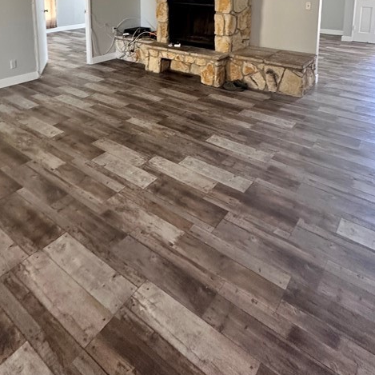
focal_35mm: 27
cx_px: 187
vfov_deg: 51.1
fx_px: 331
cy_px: 27
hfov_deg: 59.1
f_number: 2.2
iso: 320
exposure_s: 1/67
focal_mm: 2.22
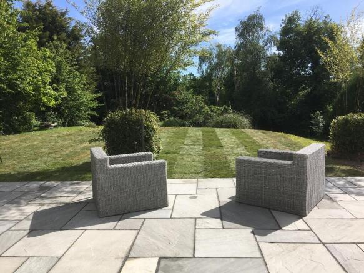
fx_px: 305
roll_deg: +1.0
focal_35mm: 29
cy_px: 136
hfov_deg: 61.7
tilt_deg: -7.2
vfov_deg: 48.2
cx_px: 182
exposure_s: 1/1637
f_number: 2.2
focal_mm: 4.15
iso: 25
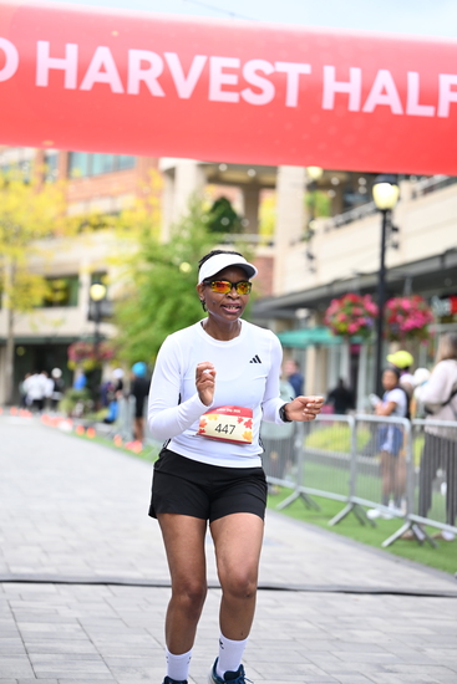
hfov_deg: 15.7
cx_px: 228
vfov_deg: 23.4
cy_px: 342
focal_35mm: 87
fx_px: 1655
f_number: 2.8
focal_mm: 87
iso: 640
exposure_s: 1/1600
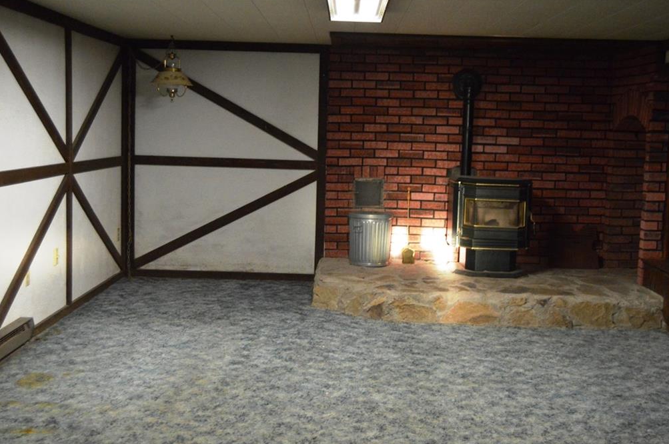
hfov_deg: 40.4
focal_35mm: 49
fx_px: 909
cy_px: 223
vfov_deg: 27.5
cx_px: 330
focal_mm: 32
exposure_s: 1/60
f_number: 4.5
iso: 3200
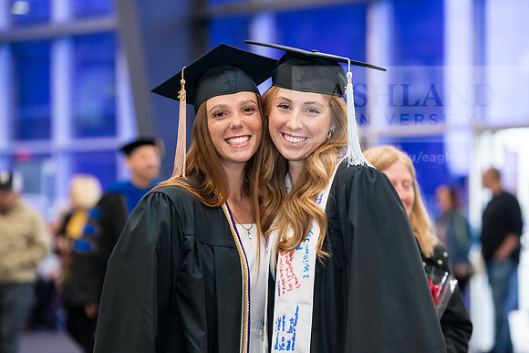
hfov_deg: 14.2
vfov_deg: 9.5
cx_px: 264
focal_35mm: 145
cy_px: 176
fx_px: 2131
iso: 2500
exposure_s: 1/200
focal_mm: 145
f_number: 4
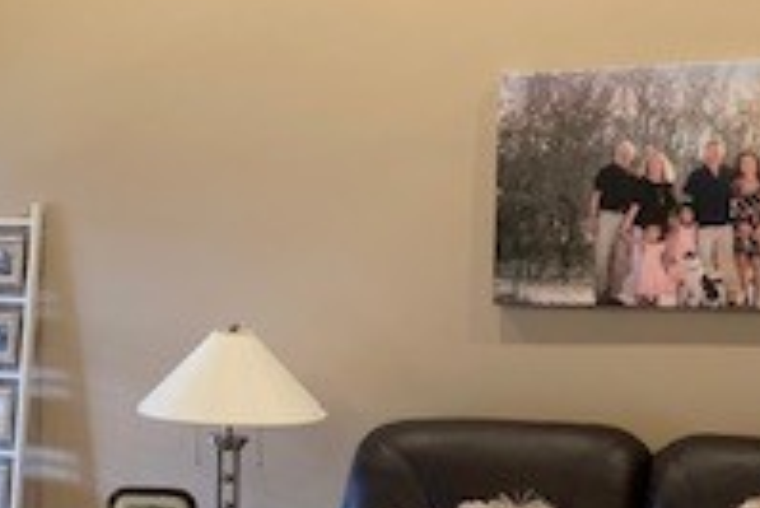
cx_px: -99
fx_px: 1838
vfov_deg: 15.6
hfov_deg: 22.0
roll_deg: +0.2
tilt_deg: -4.2
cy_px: 405
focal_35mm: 87
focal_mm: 4.25
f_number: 1.8
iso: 200
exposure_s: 1/60
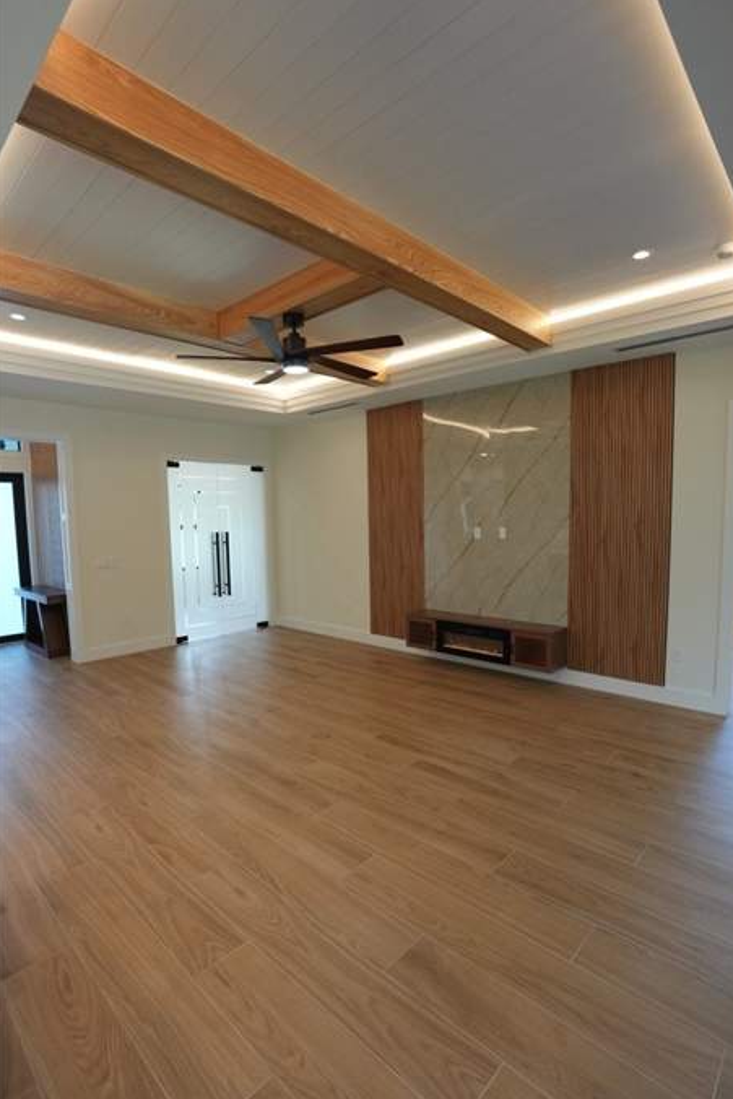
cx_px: 385
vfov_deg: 93.2
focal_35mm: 17
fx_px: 519
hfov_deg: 70.4
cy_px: 567
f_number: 4
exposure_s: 1/160
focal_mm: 16
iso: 1000
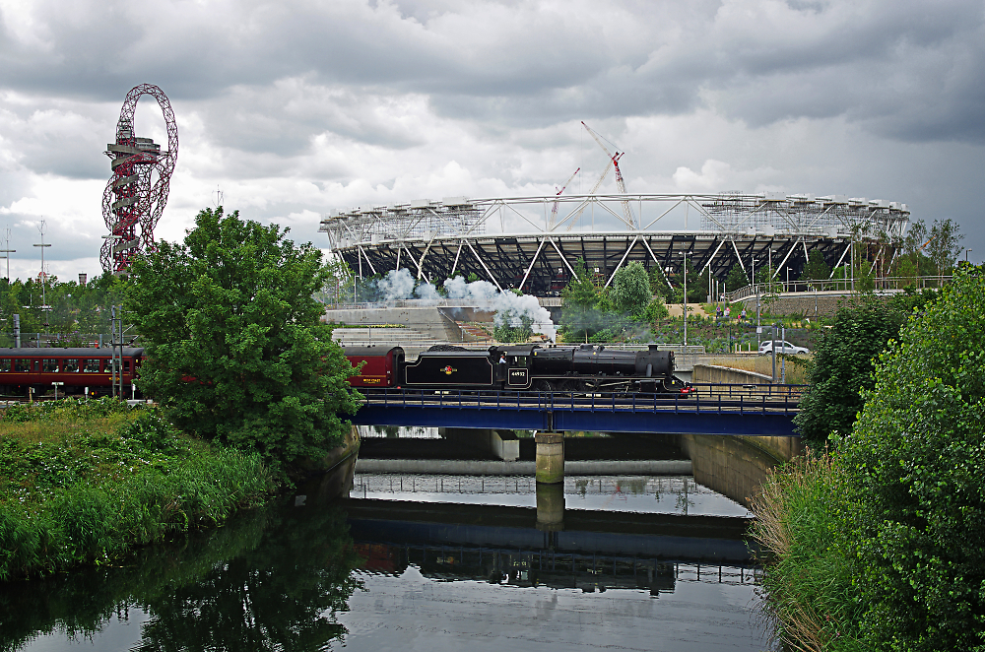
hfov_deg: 42.4
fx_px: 1269
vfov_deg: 28.8
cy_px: 326
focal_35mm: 46
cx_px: 492
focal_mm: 31
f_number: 4.5
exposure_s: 1/400
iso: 100
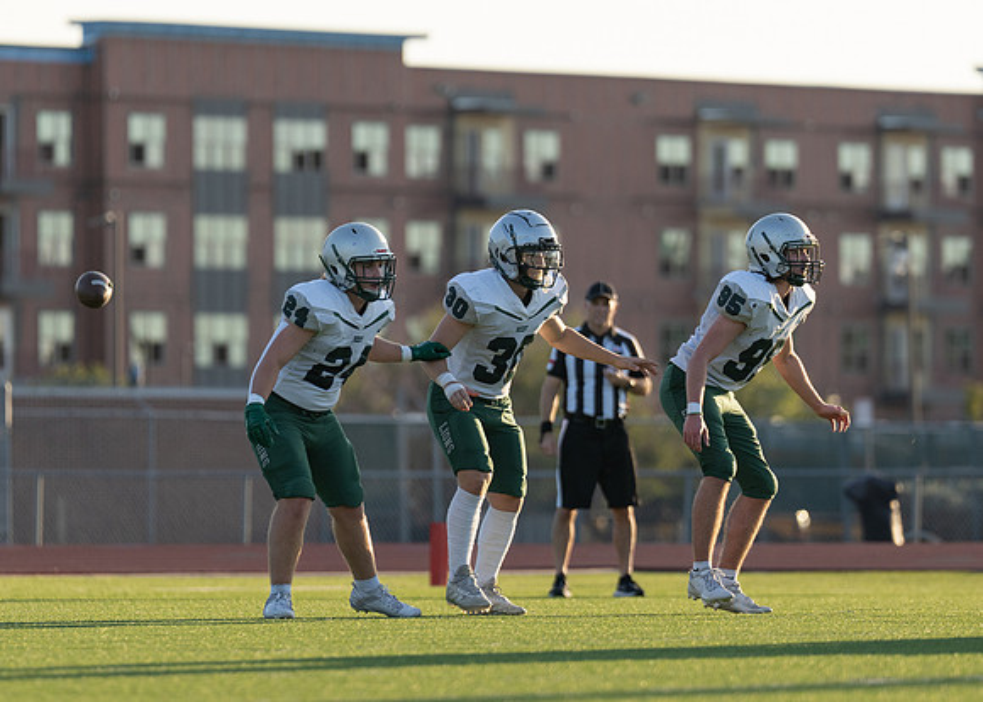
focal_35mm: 347
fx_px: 9682
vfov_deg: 4.2
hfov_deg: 5.8
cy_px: 322
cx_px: 569
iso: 250
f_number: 3.2
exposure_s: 1/1600
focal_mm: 200
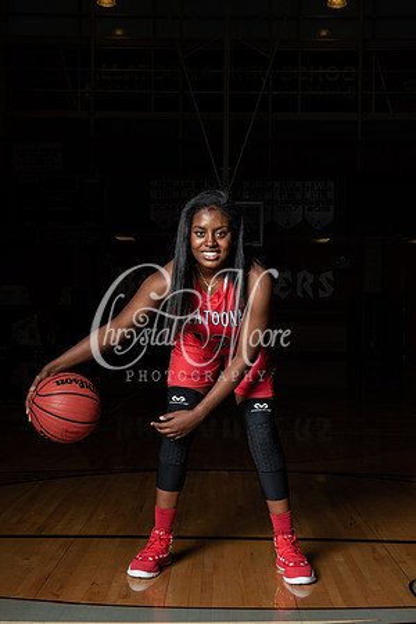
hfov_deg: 24.6
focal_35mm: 55
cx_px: 208
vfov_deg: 36.2
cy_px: 312
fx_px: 953
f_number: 14
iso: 320
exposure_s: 1/200
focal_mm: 55
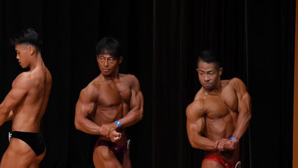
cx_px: 112
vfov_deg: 3.0
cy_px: 126
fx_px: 3186
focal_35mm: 403
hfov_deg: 5.4
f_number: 5.6
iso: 3200
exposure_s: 1/400
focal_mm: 170
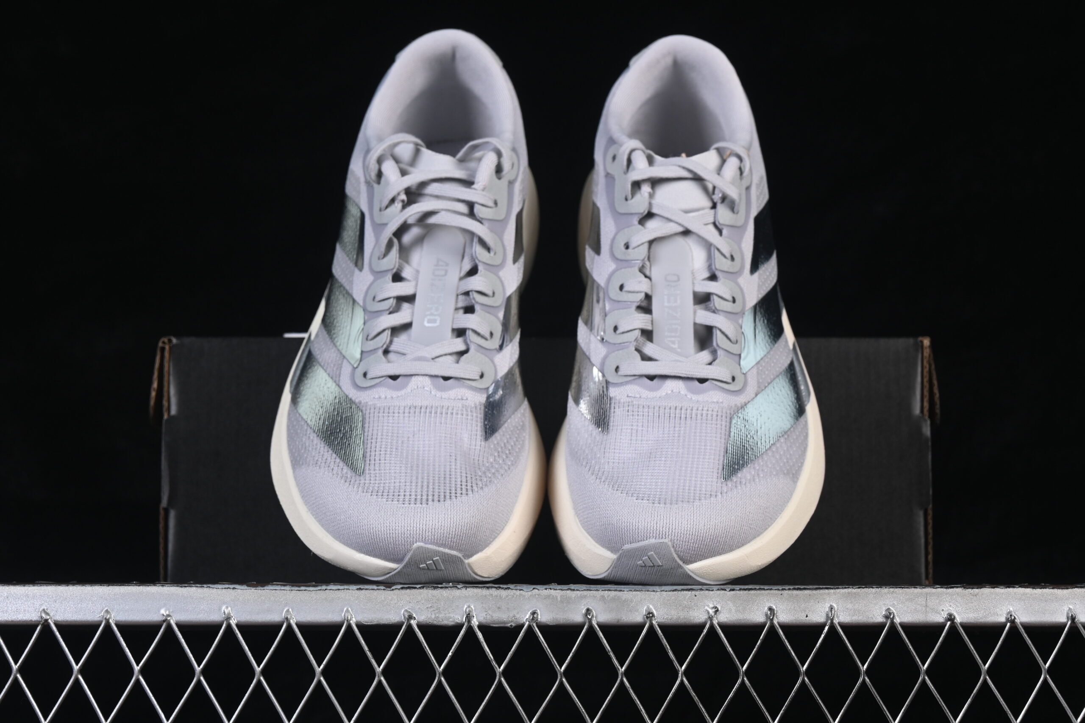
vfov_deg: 18.2
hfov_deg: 27.0
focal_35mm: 75
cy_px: 362
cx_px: 542
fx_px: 2260
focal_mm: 50
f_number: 8
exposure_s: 1/80
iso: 160
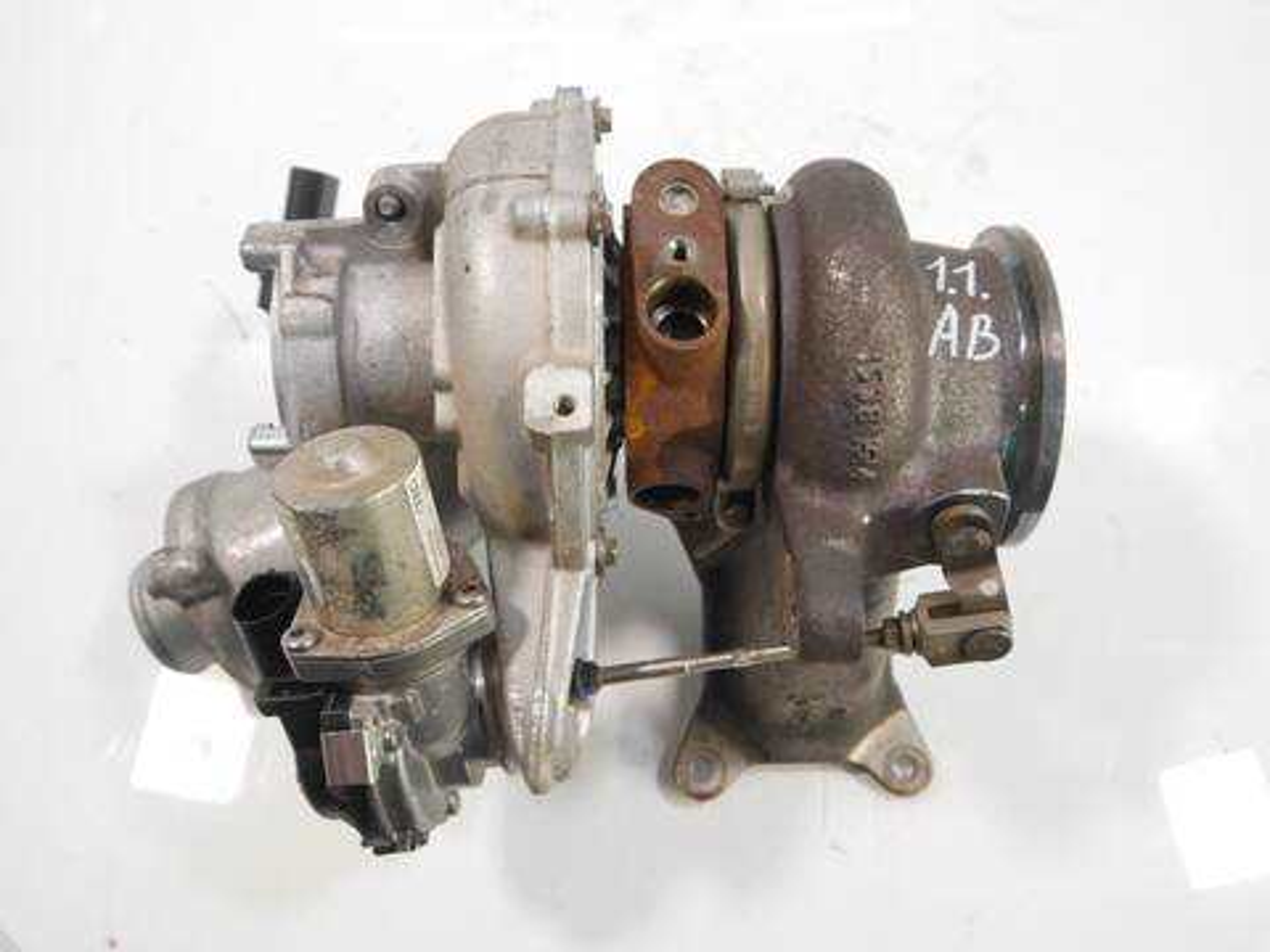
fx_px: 1174
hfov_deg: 56.8
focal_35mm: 32
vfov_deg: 44.2
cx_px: 635
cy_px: 476
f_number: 3.8
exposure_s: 1/60
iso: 800
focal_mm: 16
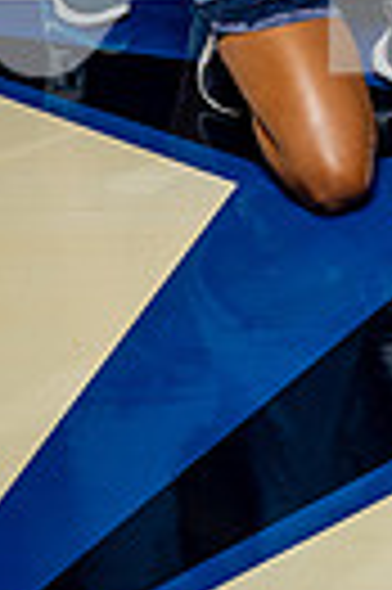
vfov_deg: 16.4
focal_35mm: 110
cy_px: -378
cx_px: 491
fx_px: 1801
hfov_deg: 12.1
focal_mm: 32
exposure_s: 1/250
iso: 640
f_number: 5.6
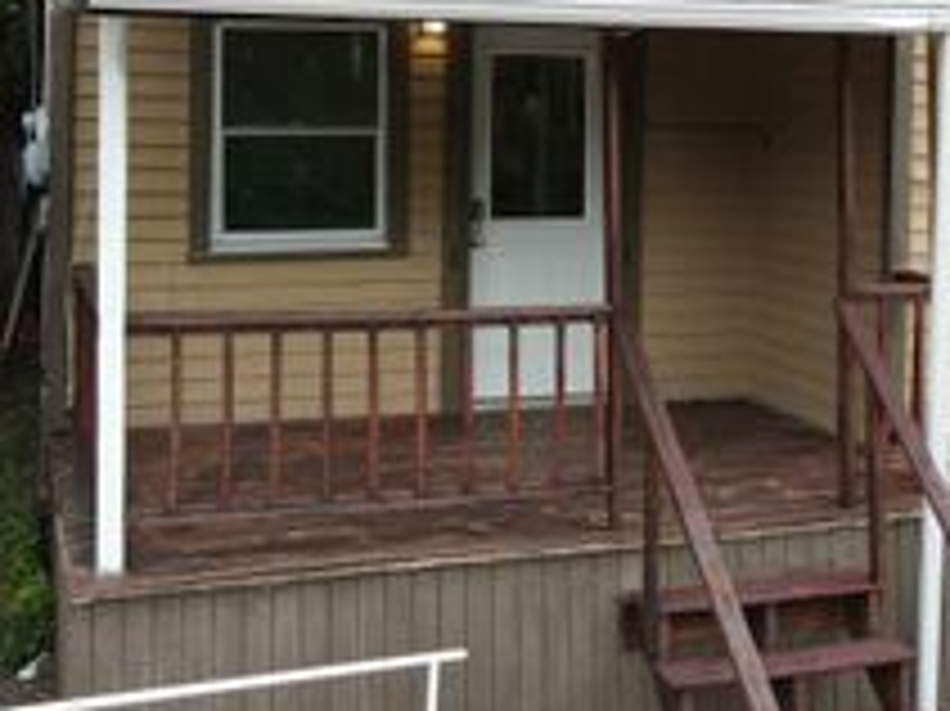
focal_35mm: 57
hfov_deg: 33.2
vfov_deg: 25.2
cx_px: 693
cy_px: 133
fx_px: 1563
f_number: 2.8
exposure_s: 1/125
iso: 100
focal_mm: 4.5
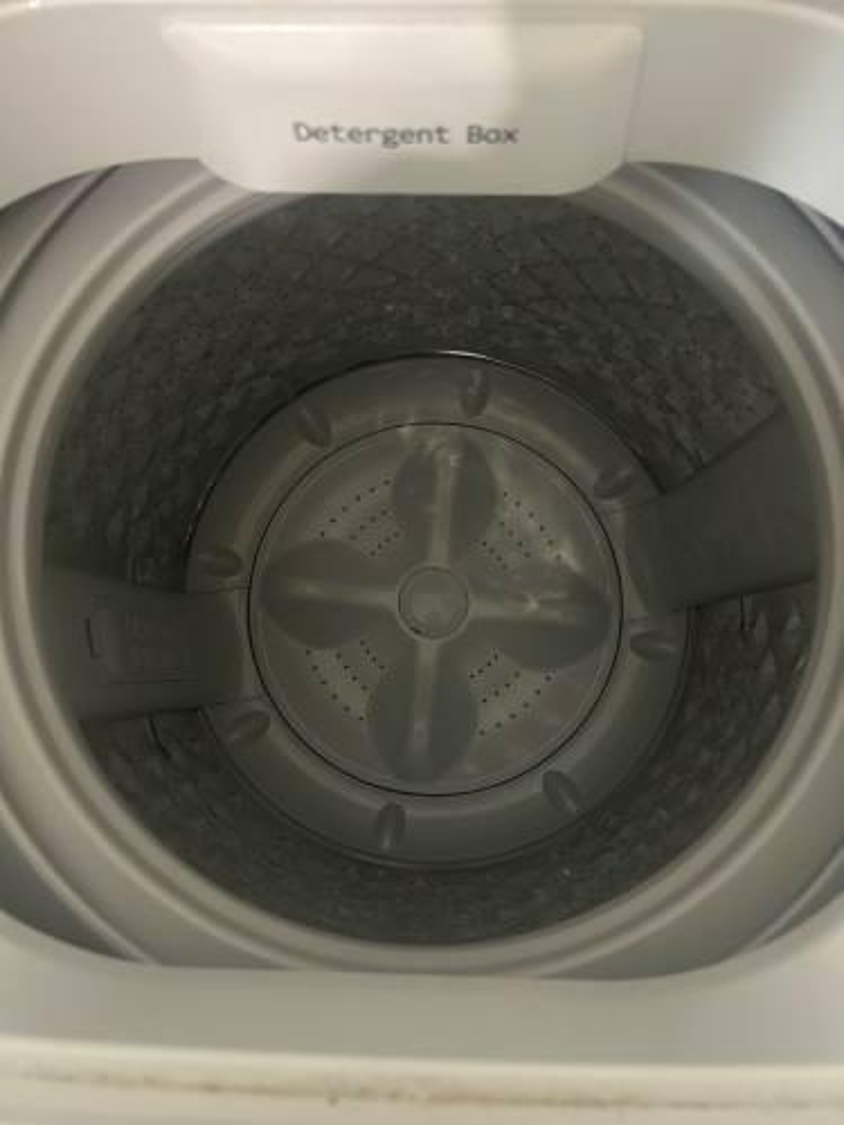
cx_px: 422
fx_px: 845
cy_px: 562
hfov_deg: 53.1
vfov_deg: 67.3
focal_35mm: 26
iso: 500
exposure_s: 1/25
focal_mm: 5.7
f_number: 1.5
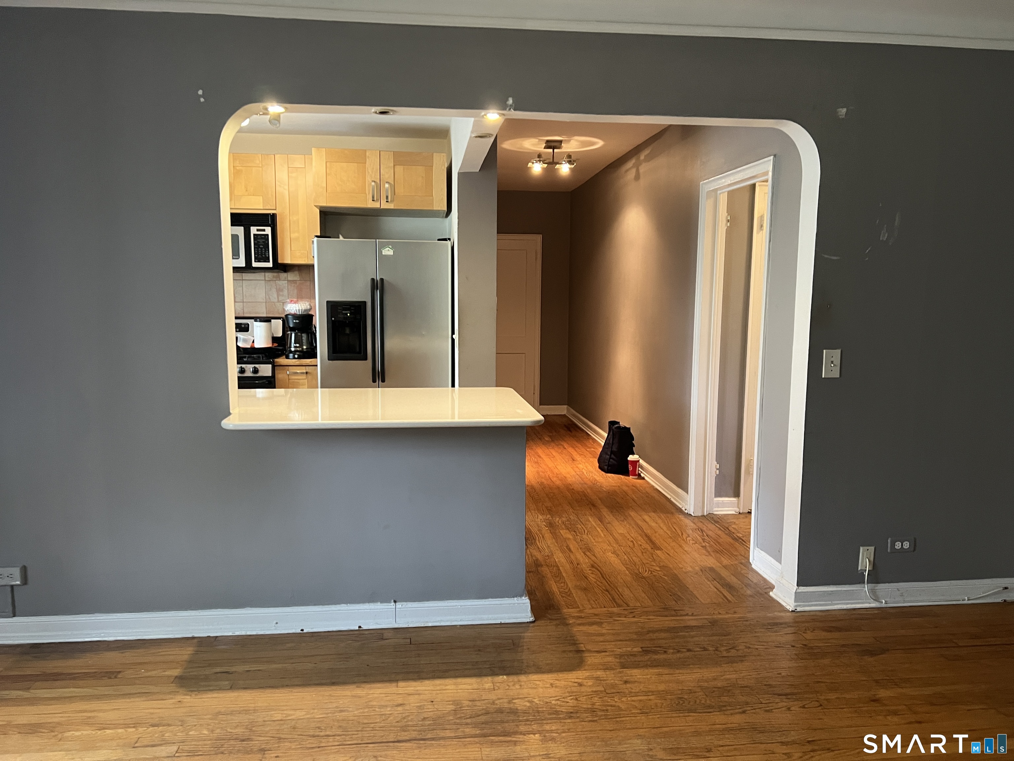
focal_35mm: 26
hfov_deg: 67.3
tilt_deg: -7.0
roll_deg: +0.1
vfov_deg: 53.1
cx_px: 507
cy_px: 380
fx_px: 762
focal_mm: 5.7
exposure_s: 1/40
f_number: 1.5
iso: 400
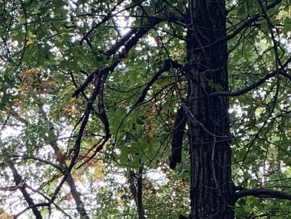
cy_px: 467
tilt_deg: +3.6
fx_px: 1127
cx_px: -61
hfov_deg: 14.2
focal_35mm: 134
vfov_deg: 10.1
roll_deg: +1.4
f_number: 1.8
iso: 50
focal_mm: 4.25
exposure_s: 1/121
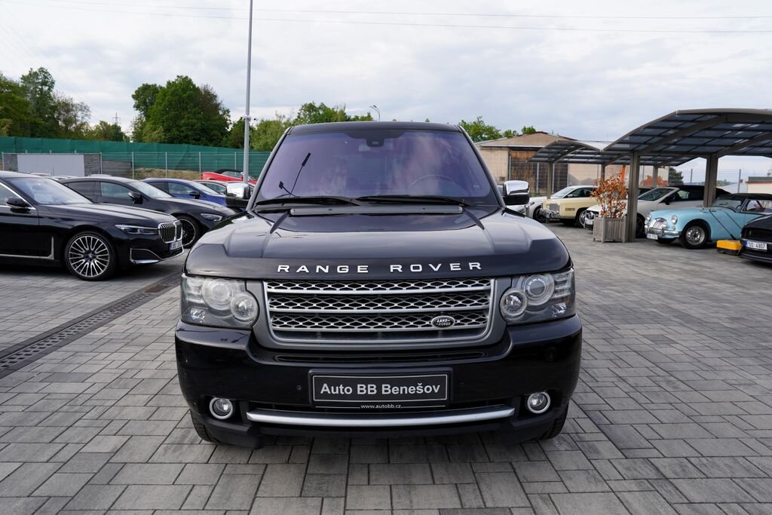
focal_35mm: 25
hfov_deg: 71.5
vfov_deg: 51.3
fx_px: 536
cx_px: 386
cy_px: 258
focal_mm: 25
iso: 100
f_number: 7.1
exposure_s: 1/200
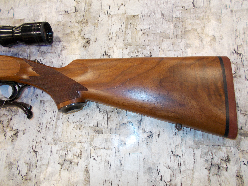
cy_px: 93
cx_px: 124
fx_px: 186
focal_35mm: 26
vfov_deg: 53.1
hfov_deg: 67.3
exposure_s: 1/25
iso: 125
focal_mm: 4.6
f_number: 3.2
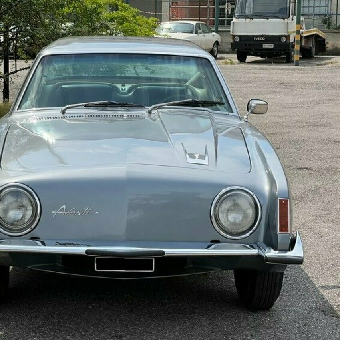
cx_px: 125
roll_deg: -0.2
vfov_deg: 18.1
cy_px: 175
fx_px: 1067
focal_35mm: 96
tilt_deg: -8.5
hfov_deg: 18.1
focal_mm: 9
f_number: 2.8
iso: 32
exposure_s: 1/758
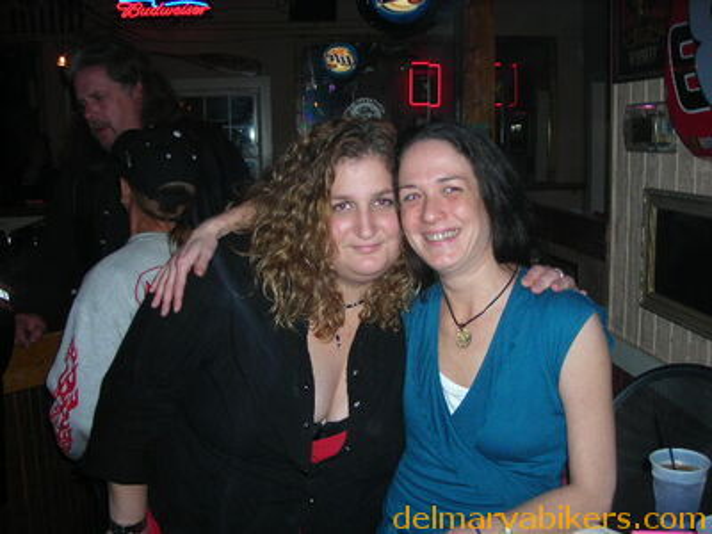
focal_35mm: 38
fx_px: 782
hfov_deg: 49.0
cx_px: 356
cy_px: 267
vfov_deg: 37.7
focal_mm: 6.3
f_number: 3.2
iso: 68
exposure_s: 1/60.1
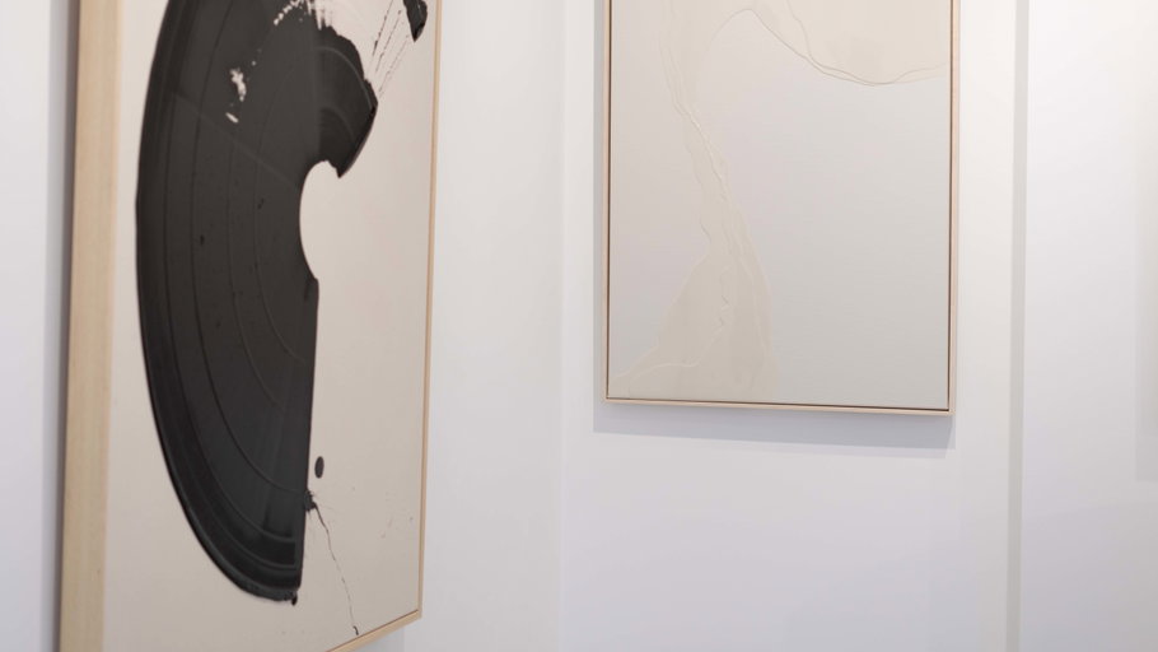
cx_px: 639
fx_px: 2119
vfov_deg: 17.4
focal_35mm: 69
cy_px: 204
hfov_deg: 30.5
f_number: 2.2
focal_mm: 50
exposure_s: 1/200
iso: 200
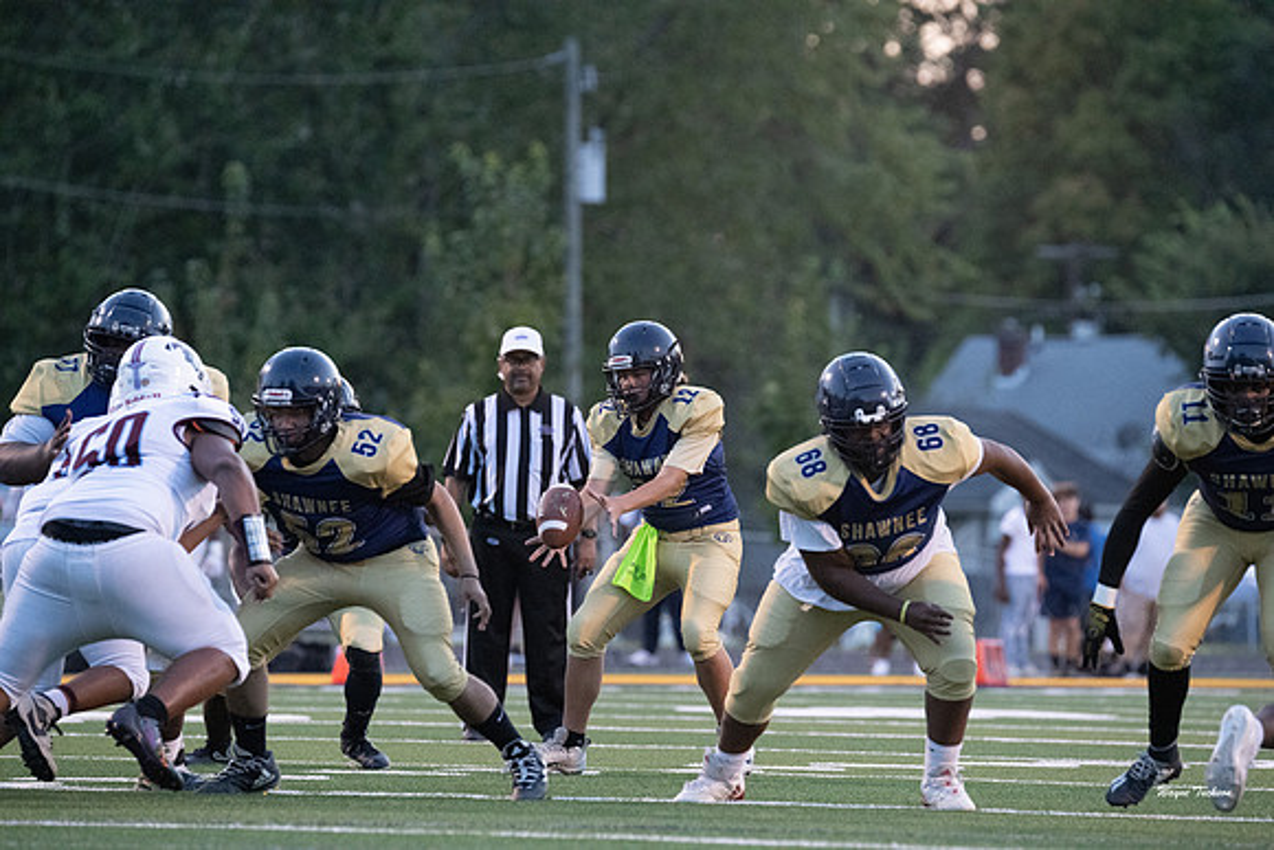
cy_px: 425
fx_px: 10619
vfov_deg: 4.6
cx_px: 637
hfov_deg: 6.9
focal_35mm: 300
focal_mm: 300
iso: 11400
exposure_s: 1/1250
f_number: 5
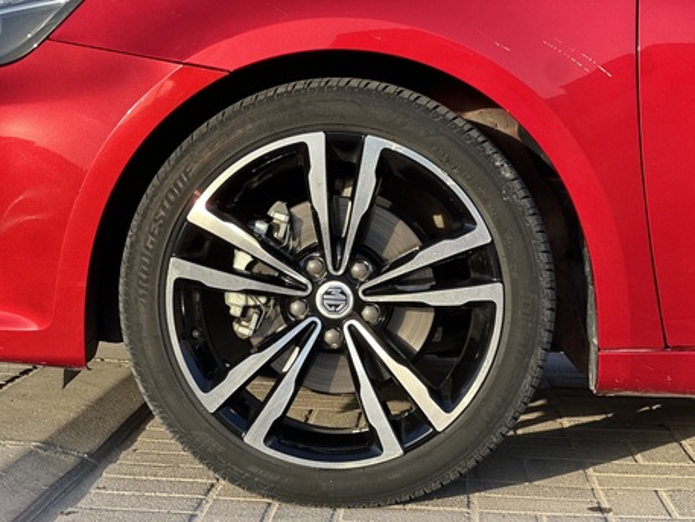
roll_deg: -2.0
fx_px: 1546
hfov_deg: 25.3
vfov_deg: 19.1
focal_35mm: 77
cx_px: 348
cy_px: 261
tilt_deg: -2.8
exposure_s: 1/123
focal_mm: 9
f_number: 2.8
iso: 20
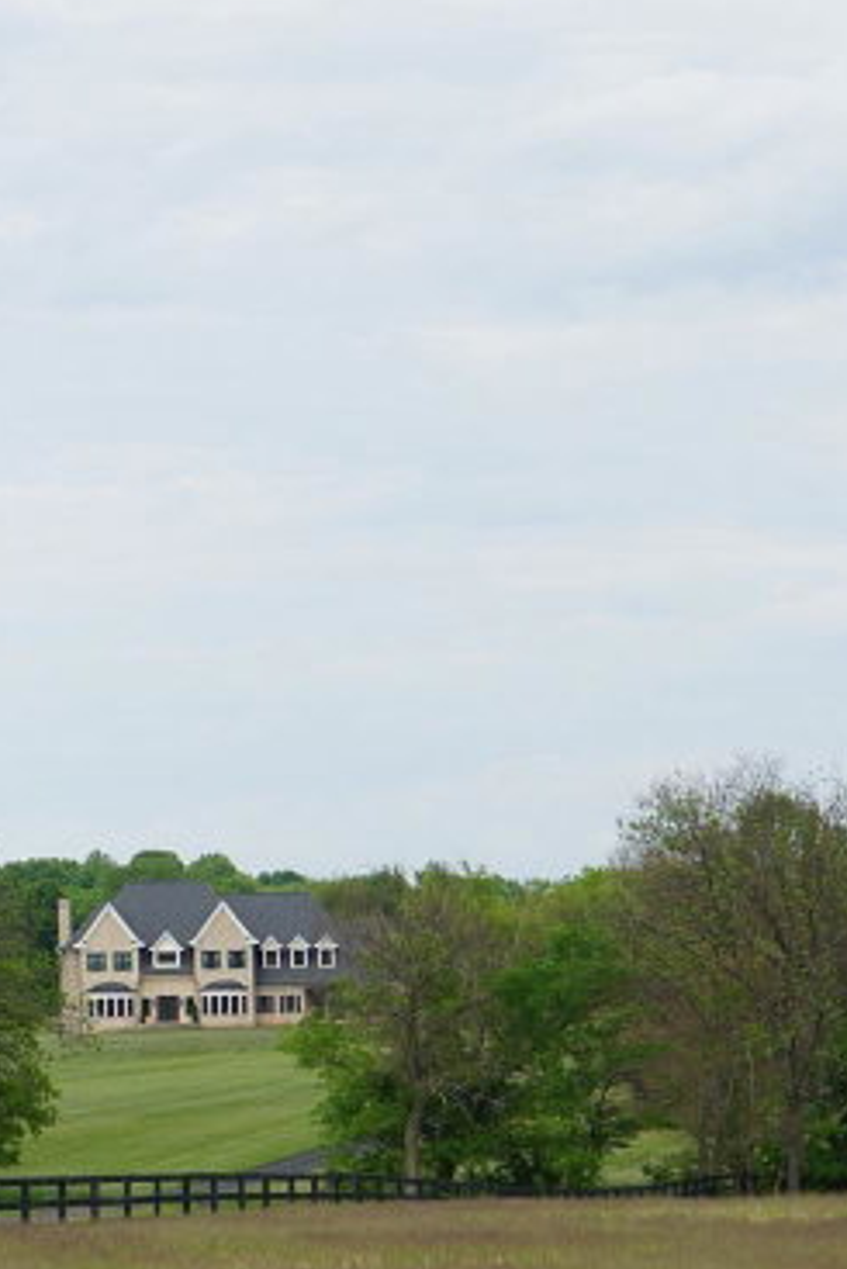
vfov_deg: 15.0
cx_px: 201
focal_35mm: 136
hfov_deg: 10.1
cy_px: 996
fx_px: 4795
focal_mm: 65
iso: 100
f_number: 9
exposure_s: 1/125
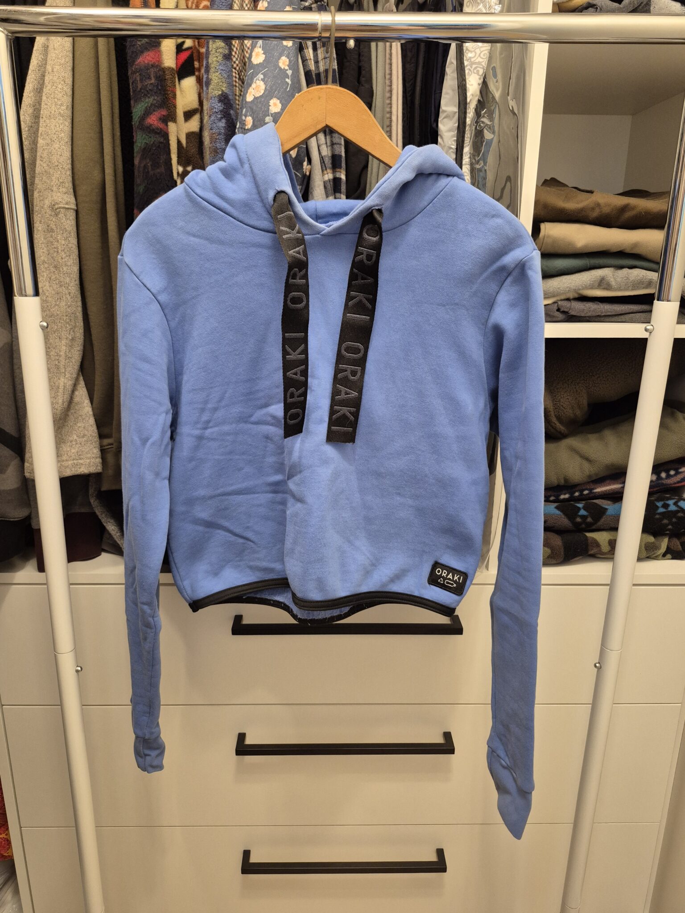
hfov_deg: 58.9
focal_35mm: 23
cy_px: 456
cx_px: 342
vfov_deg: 73.9
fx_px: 607
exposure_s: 1/120
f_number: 1.8
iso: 640
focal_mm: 5.4
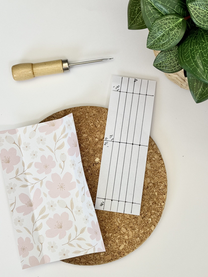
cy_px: 154
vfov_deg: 34.9
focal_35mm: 55
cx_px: 89
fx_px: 441
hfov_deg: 26.5
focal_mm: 6.76
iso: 50
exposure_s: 1/50
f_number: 1.78
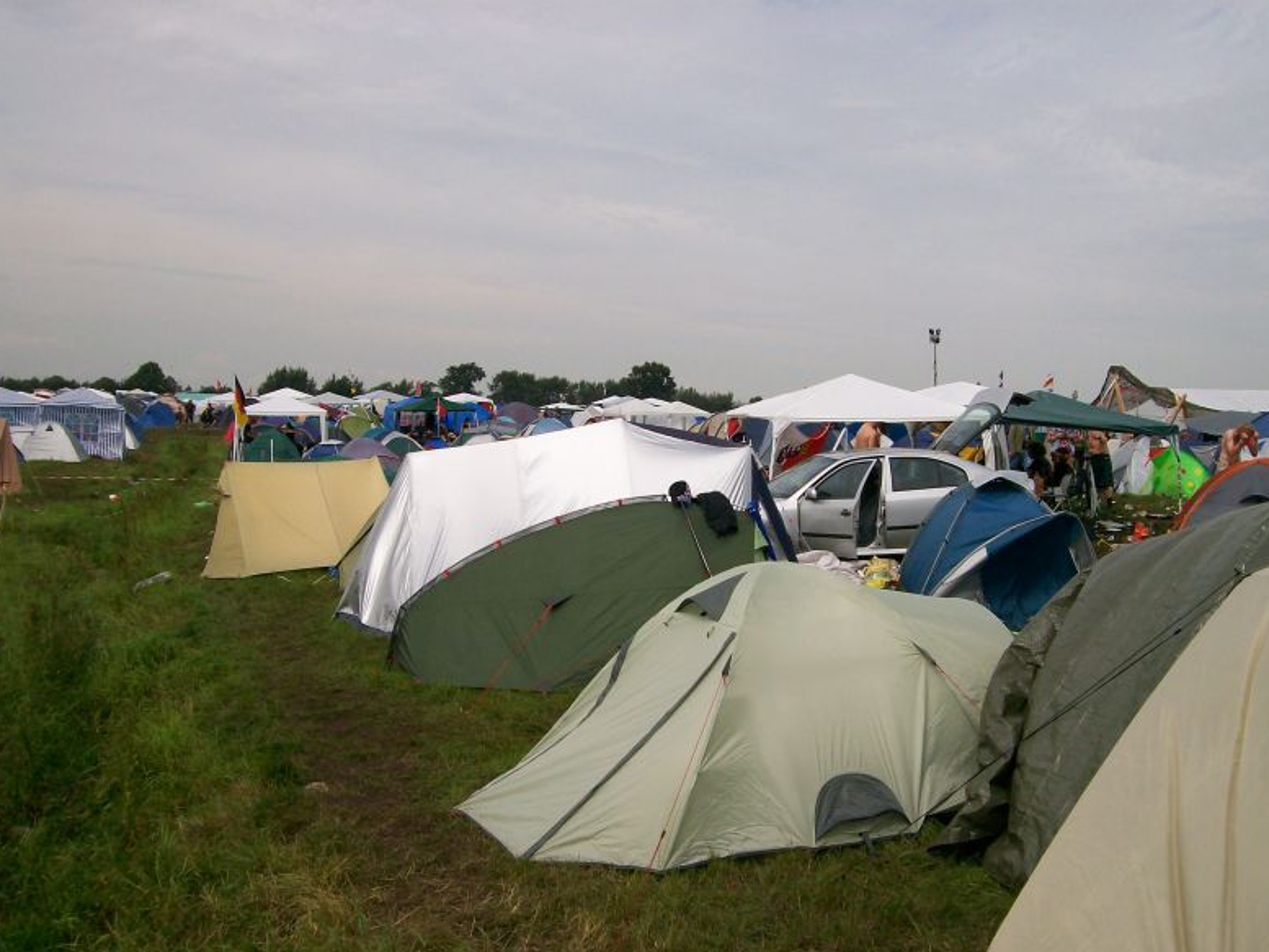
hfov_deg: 50.1
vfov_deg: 38.7
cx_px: 632
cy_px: 483
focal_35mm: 37
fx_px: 1357
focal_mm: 6
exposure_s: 1/1267
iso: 80
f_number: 4.8
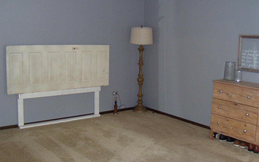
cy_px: 76
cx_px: 132
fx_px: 275
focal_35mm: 39
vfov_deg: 32.8
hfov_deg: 50.4
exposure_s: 1/30
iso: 320
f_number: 3.6
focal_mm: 6.4
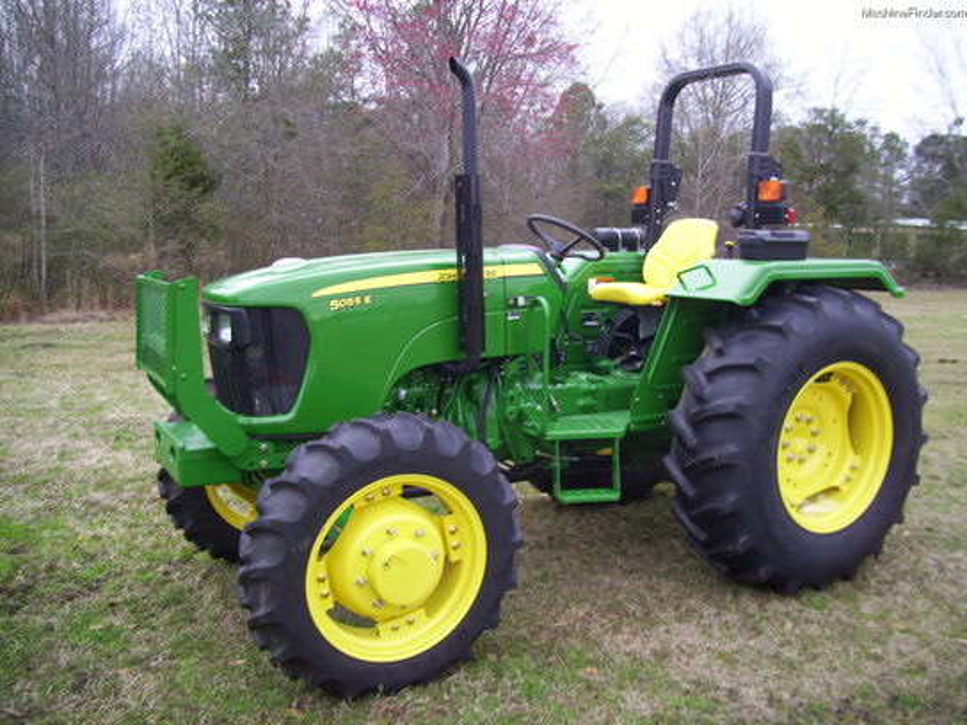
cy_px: 362
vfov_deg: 44.2
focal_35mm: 32
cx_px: 484
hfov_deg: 56.8
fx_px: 894
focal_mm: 5.7
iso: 80
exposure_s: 1/30
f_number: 2.9
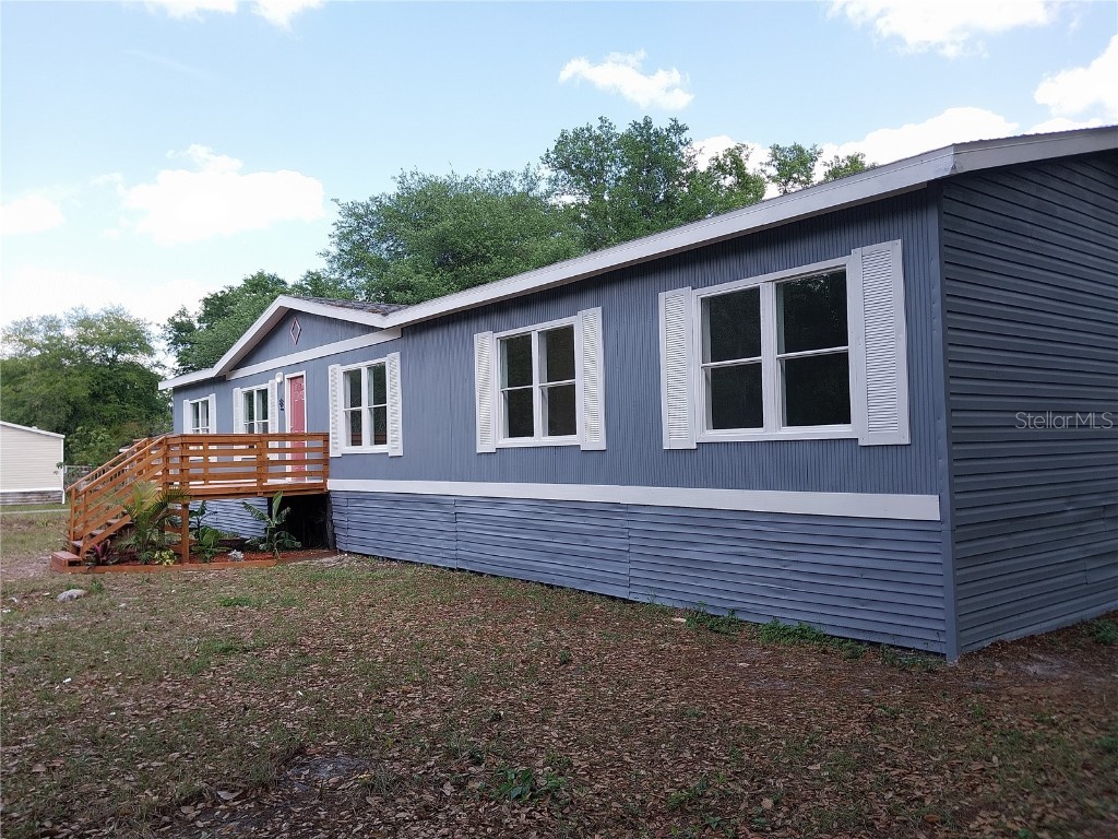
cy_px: 420
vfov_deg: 53.1
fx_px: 840
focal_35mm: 26
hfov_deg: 67.3
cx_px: 559
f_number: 1.8
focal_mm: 4
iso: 20
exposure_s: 1/224
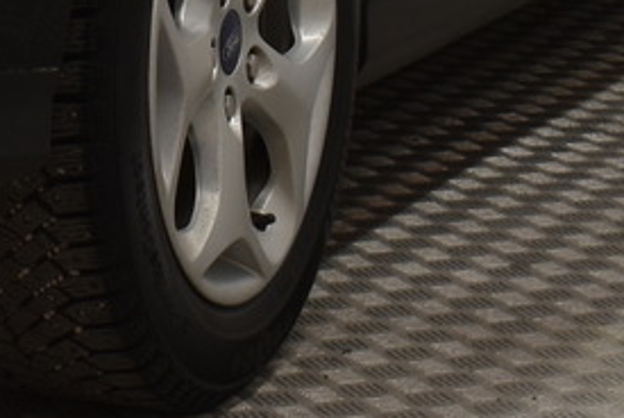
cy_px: -493
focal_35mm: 203
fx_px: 3521
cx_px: -352
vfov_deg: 6.5
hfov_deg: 9.8
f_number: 8
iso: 100
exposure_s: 1/10
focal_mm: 23
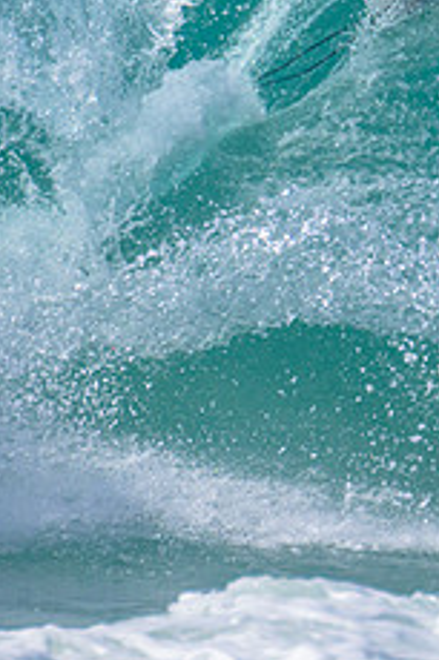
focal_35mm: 2480
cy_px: 45
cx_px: 709
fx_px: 45428
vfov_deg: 0.8
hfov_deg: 0.6
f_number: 11
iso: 1100
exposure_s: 1/2000
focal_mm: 800
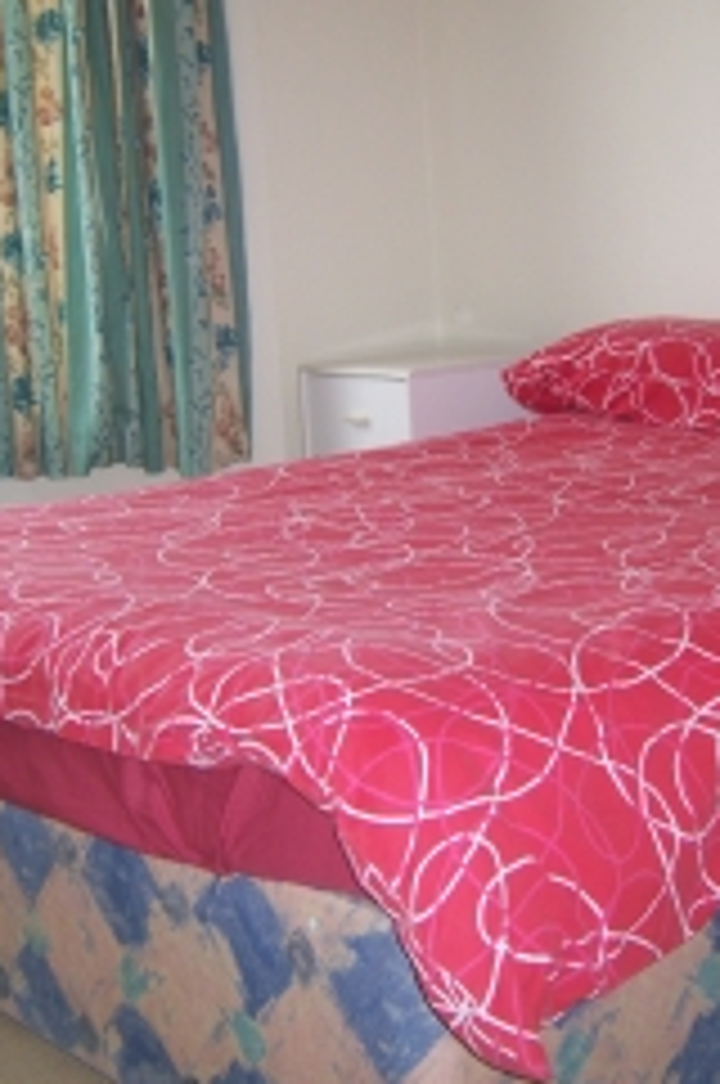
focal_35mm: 56
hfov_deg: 24.1
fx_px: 1685
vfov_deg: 35.7
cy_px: 490
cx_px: 392
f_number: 2.8
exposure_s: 1/60
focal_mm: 6
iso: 100
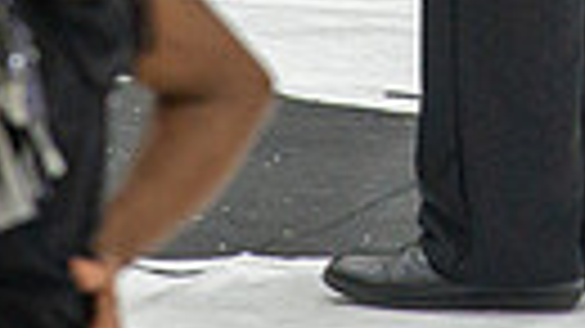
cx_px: 459
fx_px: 20033
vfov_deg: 0.9
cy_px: -847
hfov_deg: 1.7
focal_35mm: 1292
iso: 5000
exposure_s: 1/500
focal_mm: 200
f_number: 4
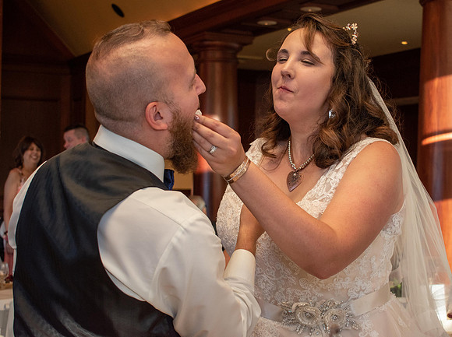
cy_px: 155
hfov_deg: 30.8
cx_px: 273
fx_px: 818
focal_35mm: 63
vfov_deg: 23.3
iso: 800
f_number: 4.8
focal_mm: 36
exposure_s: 1/80
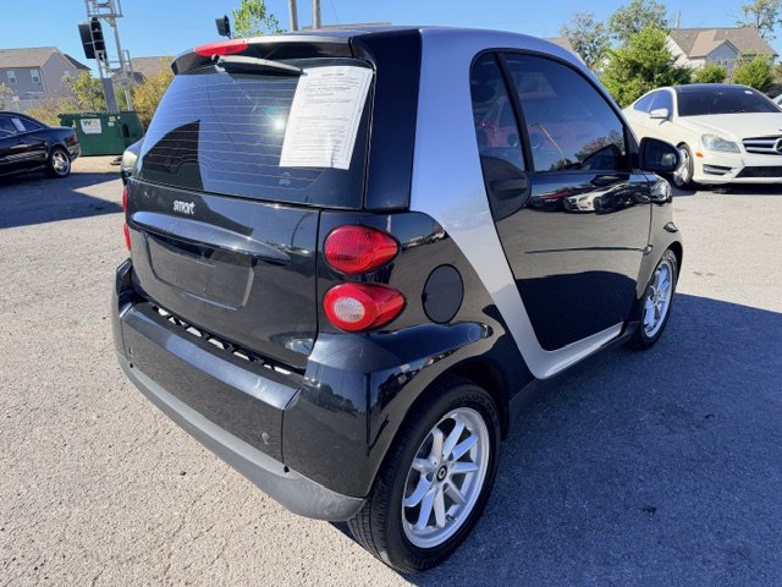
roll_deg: +2.7
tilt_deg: -19.1
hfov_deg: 71.6
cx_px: 391
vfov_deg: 56.8
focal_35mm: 24
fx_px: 542
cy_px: 294
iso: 100
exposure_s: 1/2299
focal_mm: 6.76
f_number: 1.78
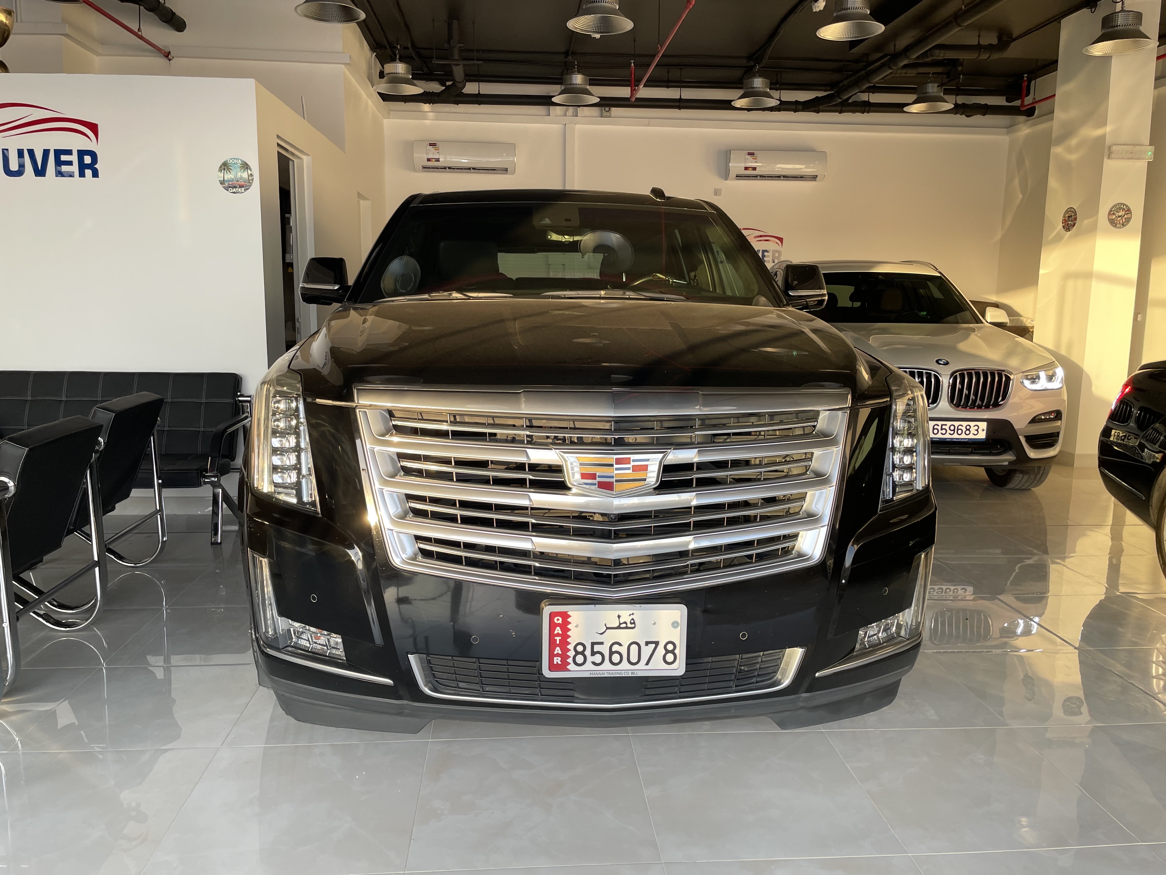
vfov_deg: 53.1
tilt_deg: -8.9
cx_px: 583
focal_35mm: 26
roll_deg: -0.6
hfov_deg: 67.3
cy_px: 438
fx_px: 876
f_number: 1.6
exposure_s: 1/121
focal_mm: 4.2
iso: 32
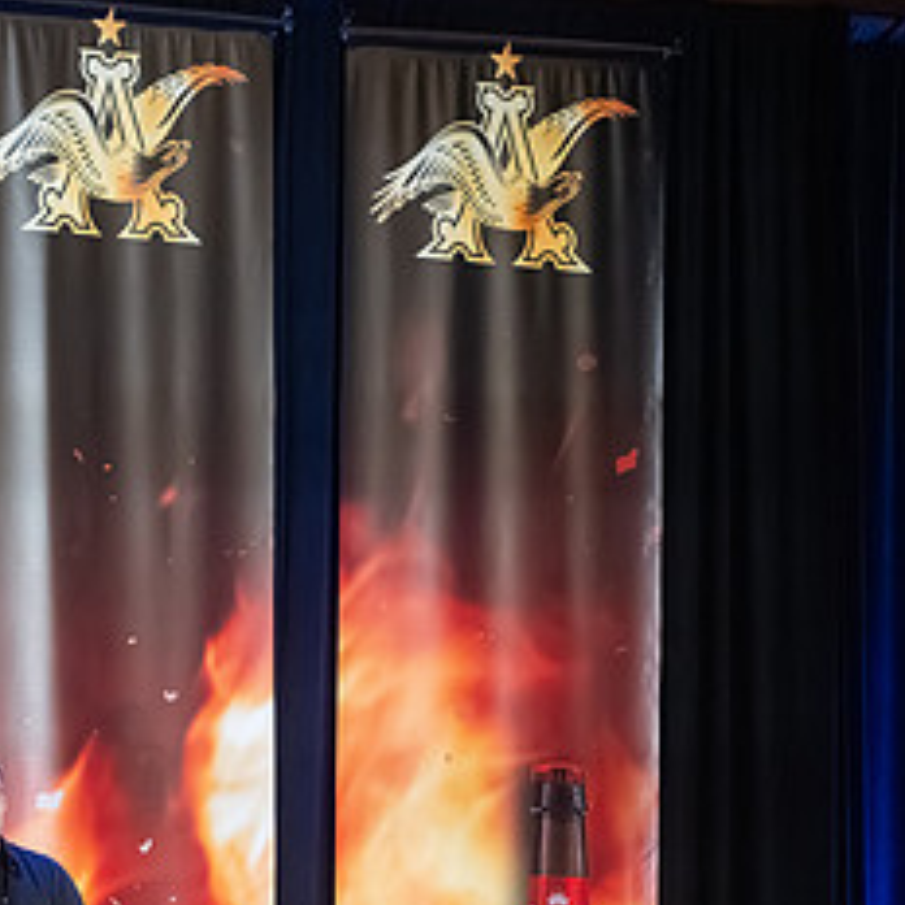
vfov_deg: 5.0
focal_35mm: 347
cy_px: 720
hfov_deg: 5.0
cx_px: -12
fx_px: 10264
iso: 8000
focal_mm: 160
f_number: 2.8
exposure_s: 1/320
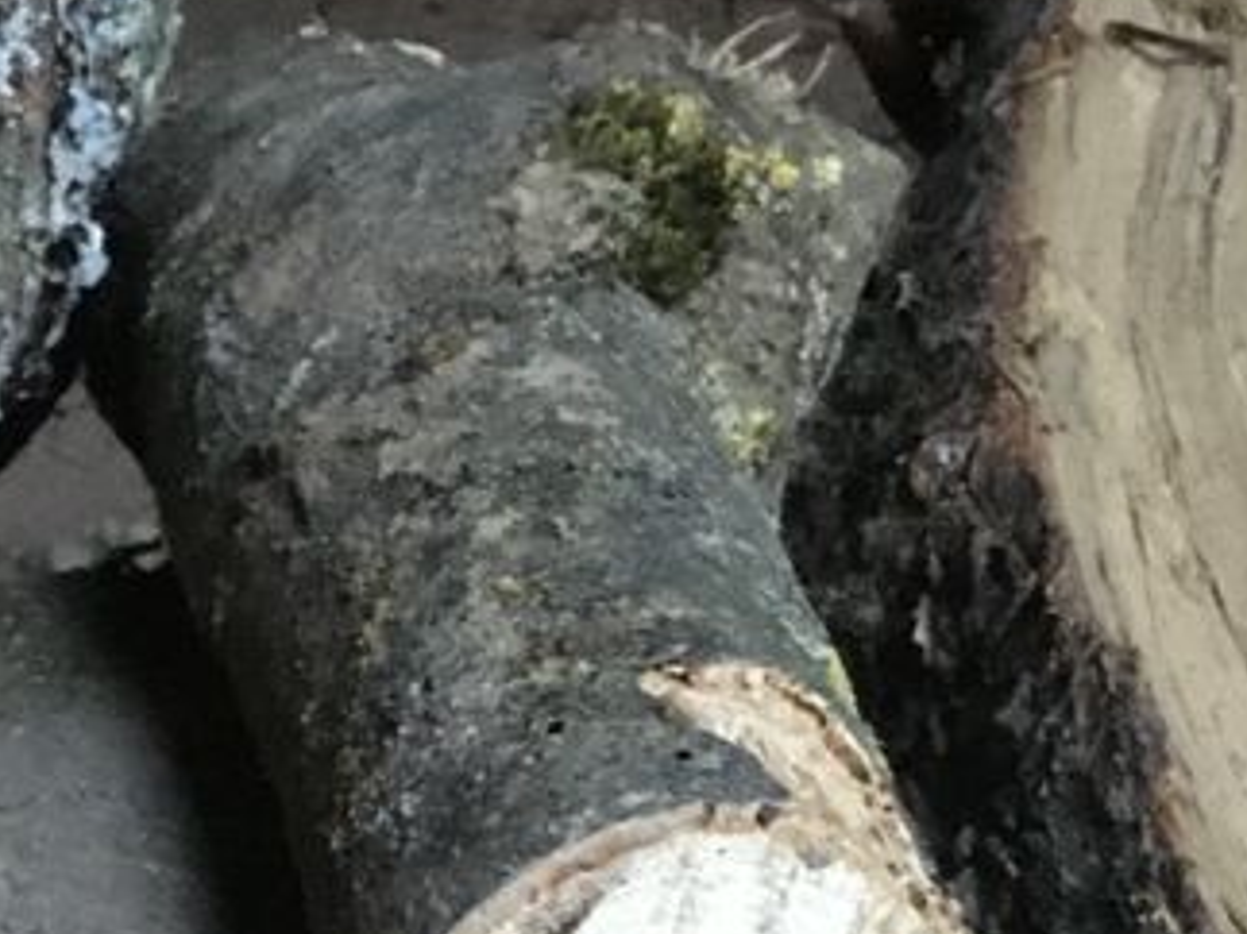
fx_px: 3457
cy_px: 1389
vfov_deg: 14.4
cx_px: 286
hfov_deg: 20.3
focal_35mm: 96
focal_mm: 3.3
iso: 640
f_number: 2.4
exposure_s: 1/17
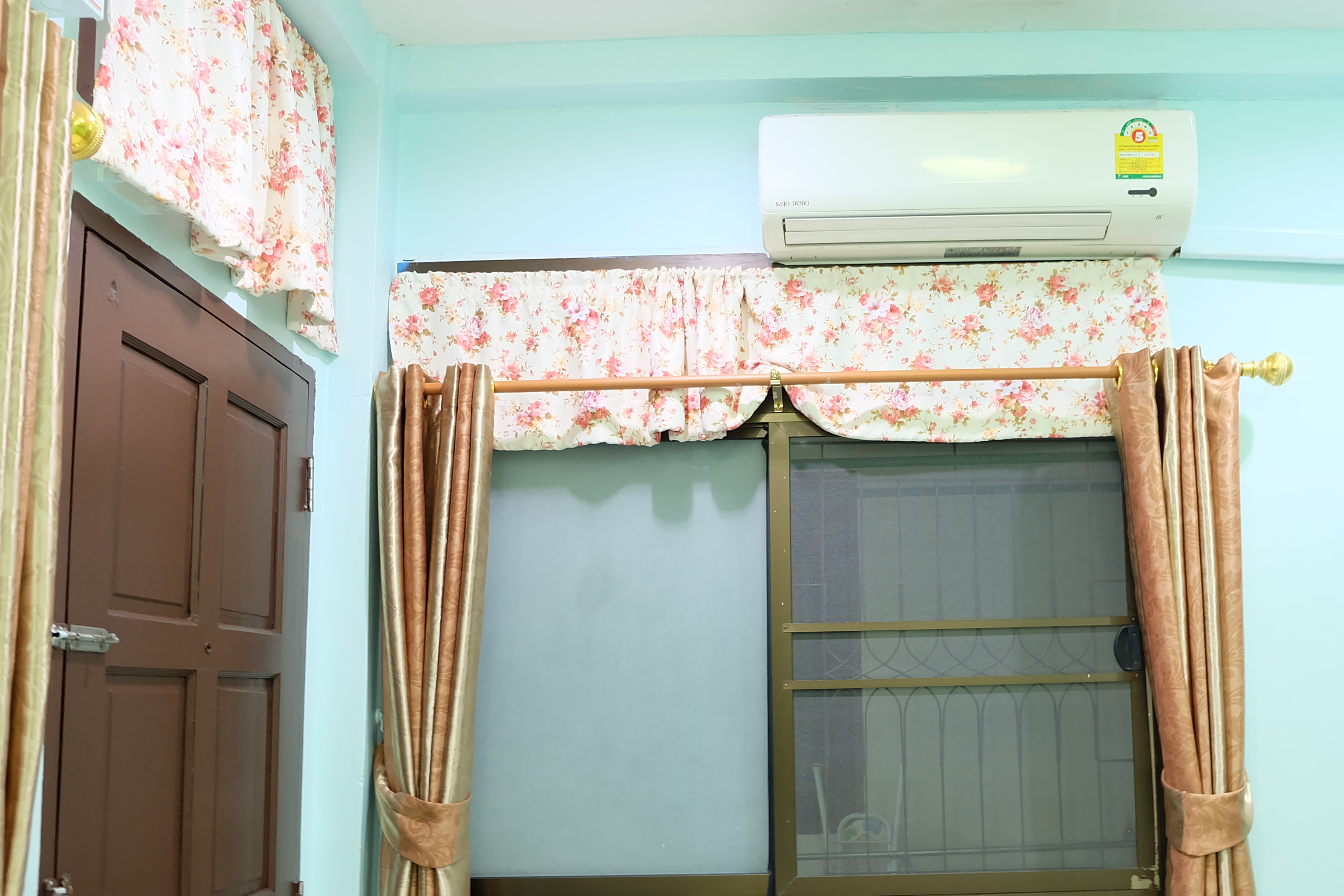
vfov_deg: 40.8
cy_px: 572
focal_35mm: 32
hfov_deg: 57.9
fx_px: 1195
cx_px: 850
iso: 800
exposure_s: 1/9
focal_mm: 16
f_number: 3.5
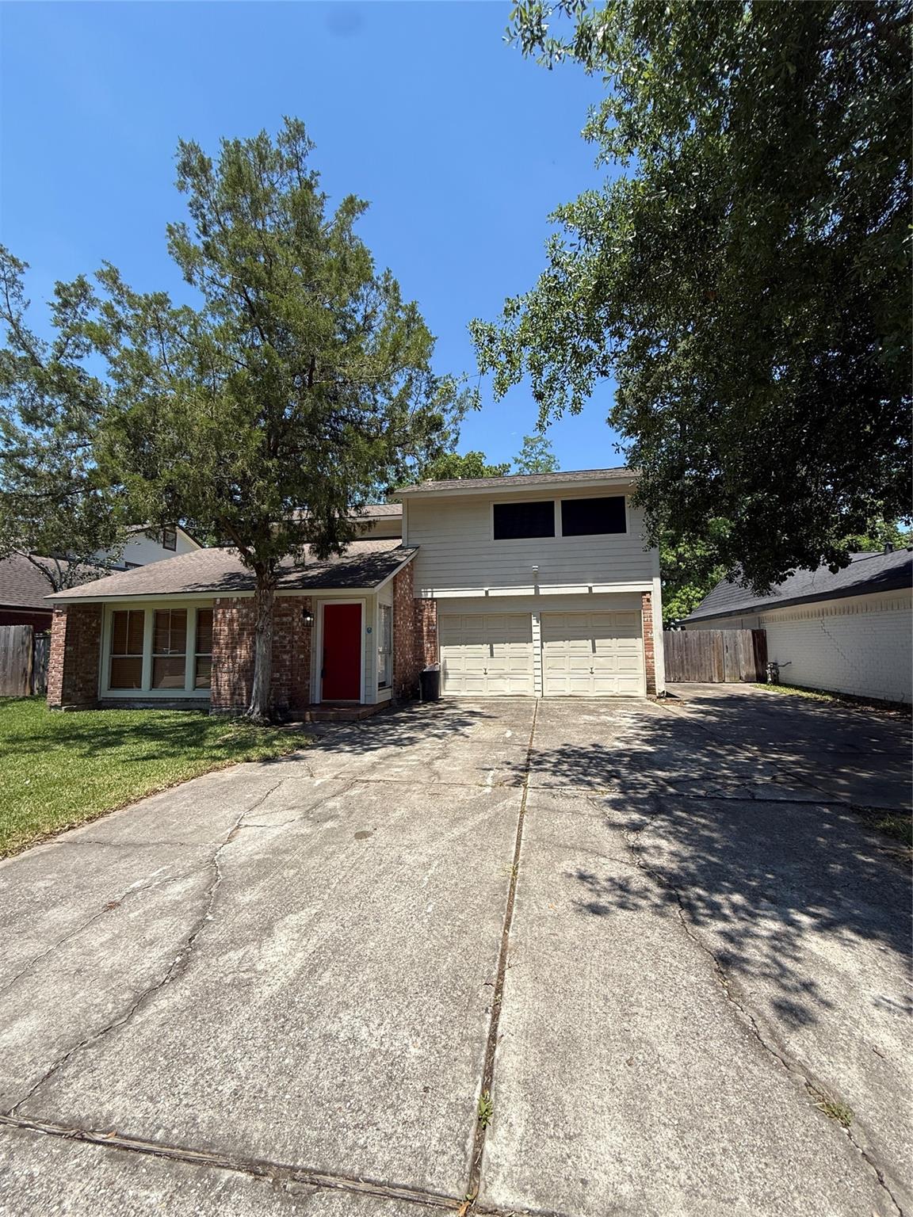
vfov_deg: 102.1
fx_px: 492
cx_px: 456
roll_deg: +0.3
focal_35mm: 14
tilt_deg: +5.4
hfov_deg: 85.7
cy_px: 608
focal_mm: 2.22
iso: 50
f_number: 2.2
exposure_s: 1/1497
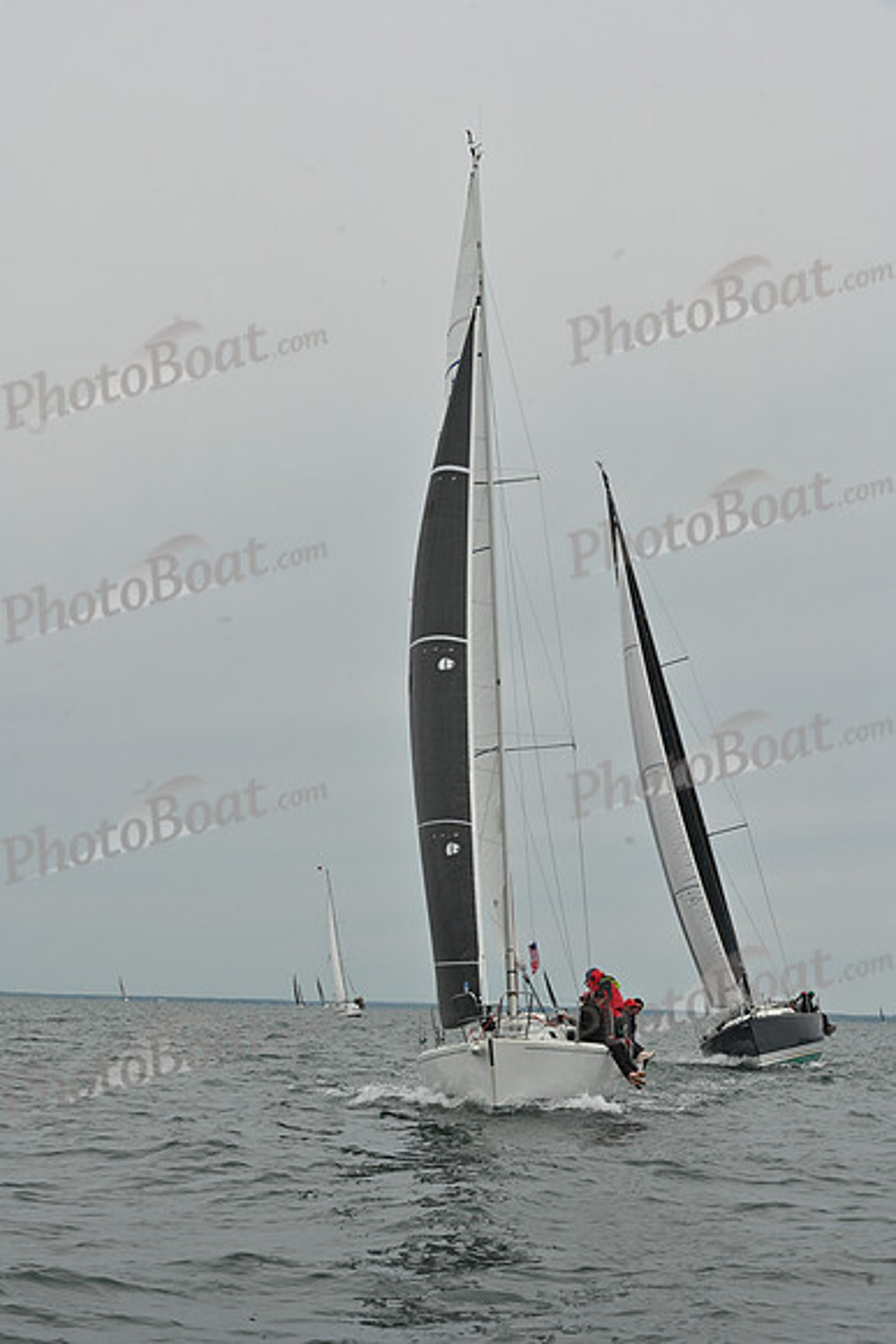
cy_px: 672
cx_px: 448
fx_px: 2798
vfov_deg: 27.0
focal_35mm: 75
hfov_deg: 18.2
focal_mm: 75
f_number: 14
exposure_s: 1/1000
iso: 320
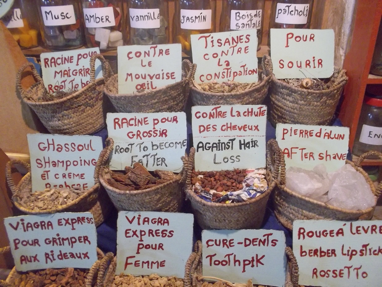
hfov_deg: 61.6
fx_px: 320
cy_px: 144
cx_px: 191
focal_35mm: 29
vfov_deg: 48.3
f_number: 3.3
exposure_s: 1/8
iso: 397
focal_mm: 4.1
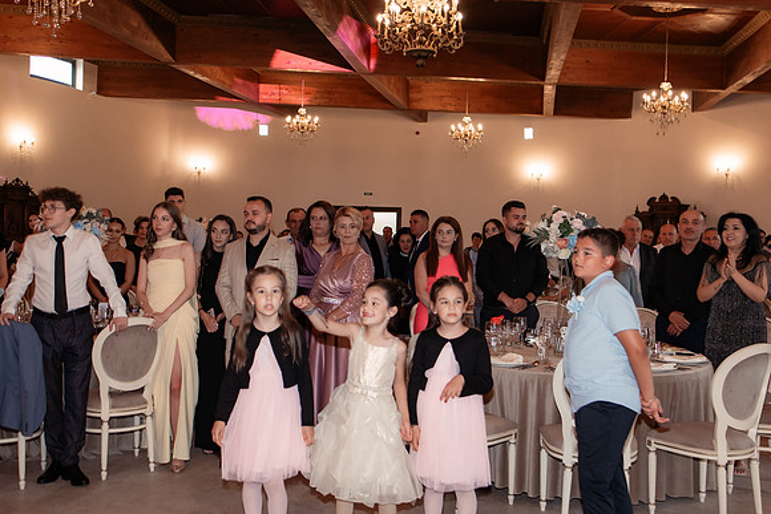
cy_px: 257
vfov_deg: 35.0
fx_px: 816
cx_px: 386
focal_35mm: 38
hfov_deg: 50.6
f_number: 3.2
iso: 1250
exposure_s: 1/250
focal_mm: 35
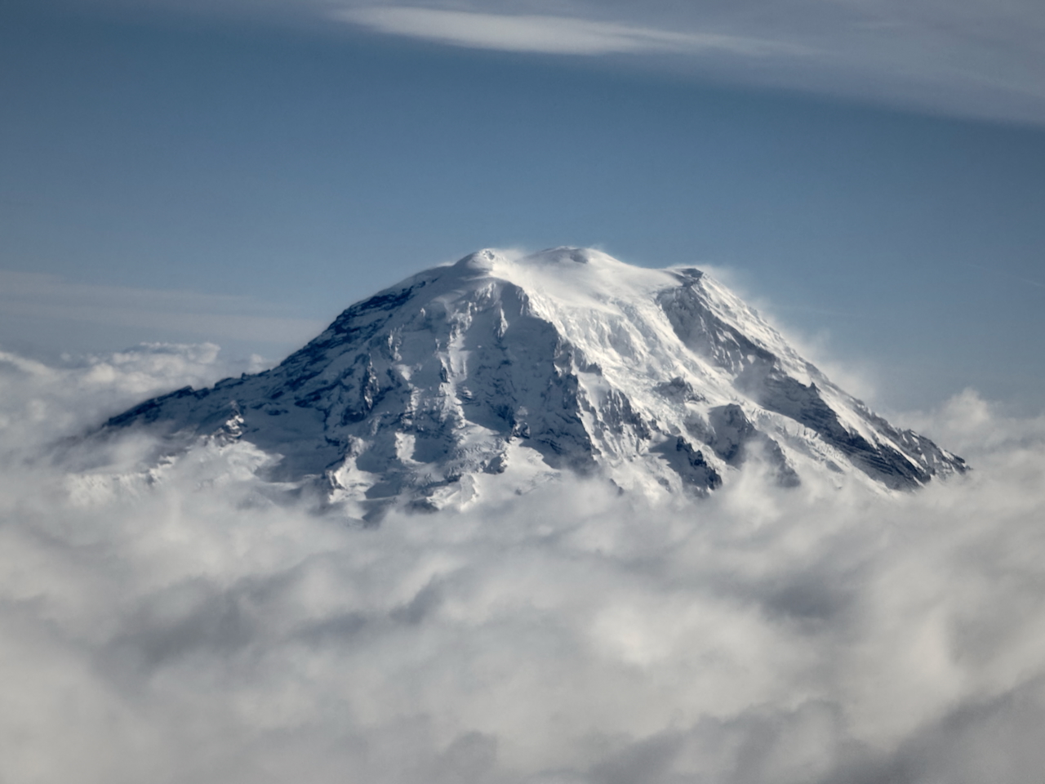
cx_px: 522
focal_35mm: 120
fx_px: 3623
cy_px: 392
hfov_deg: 16.4
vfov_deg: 12.3
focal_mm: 15.66
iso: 50
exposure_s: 1/2083
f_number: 2.8
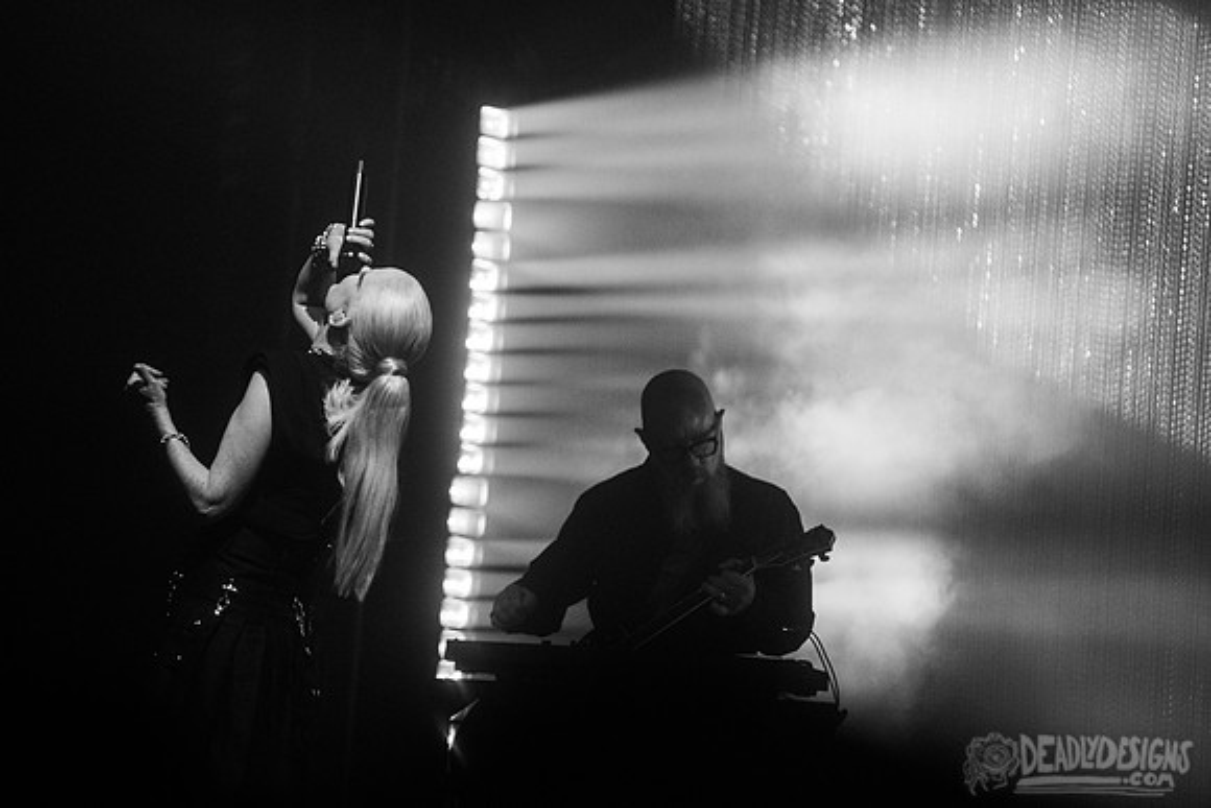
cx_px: 361
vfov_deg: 4.9
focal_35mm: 281
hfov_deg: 7.3
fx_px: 9441
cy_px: 241
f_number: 3.2
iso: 2500
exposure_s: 1/320
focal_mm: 200
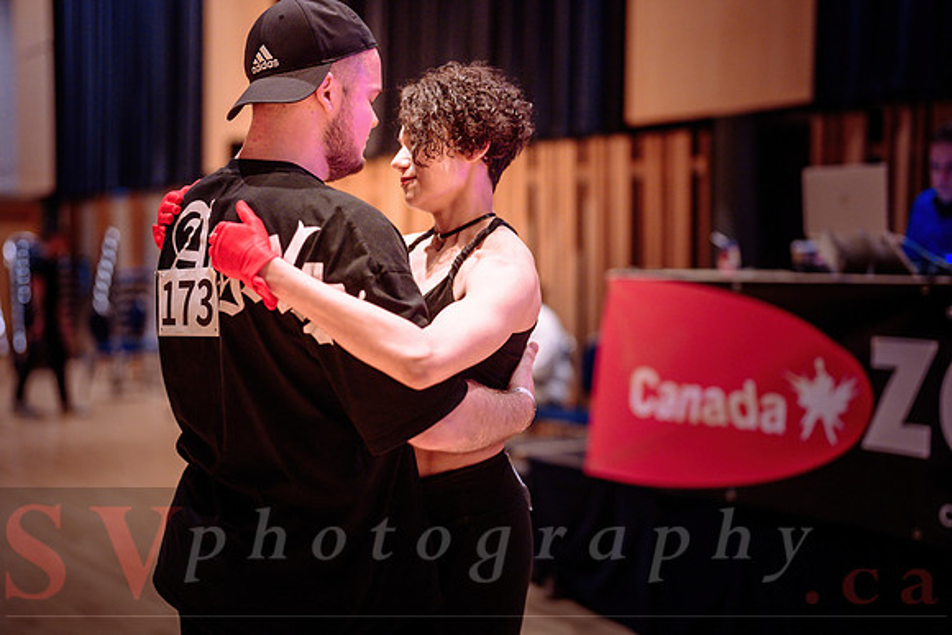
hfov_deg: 39.6
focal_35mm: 50
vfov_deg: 27.0
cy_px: 318
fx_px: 1322
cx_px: 476
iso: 1600
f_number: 1.4
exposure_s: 1/200
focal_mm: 50
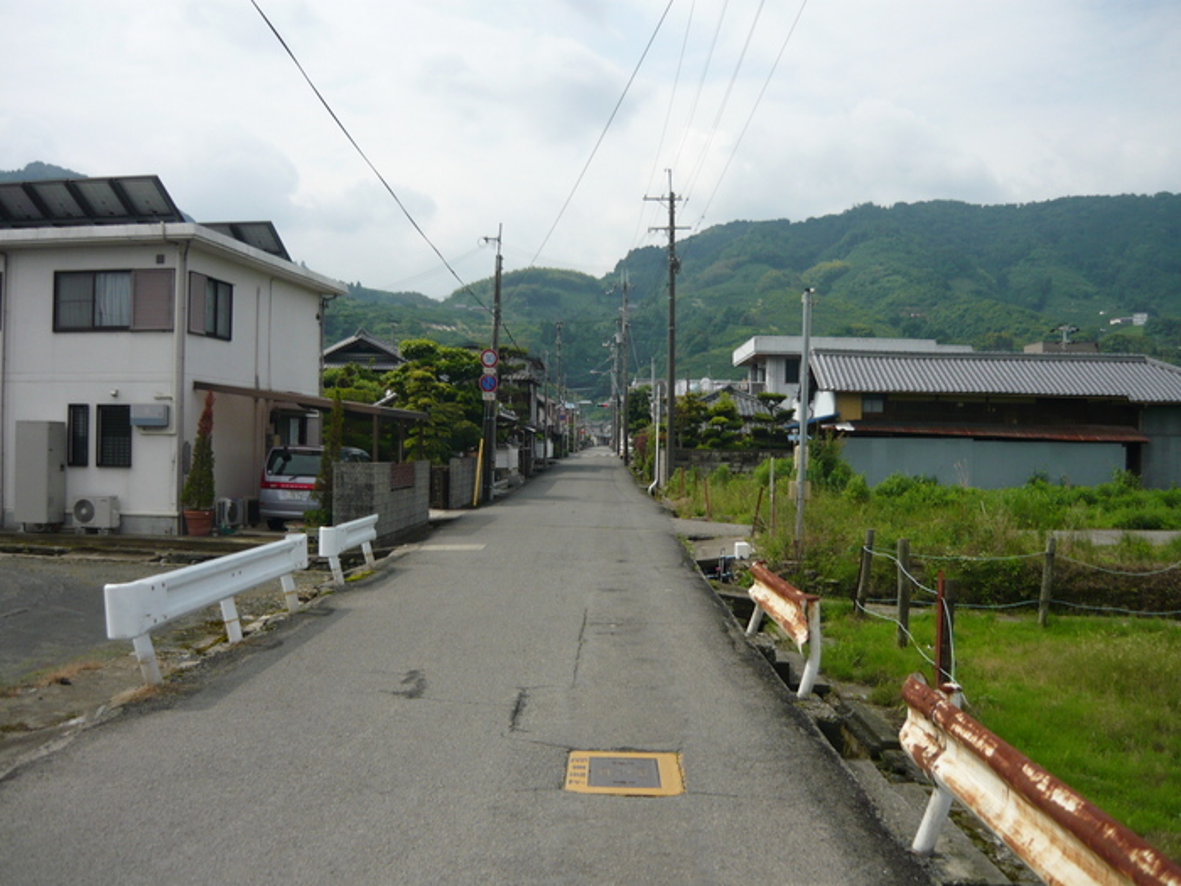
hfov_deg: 55.4
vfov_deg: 42.9
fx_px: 1126
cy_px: 443
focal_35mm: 33
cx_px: 590
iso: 100
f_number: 8
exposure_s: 1/200
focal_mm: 5.5
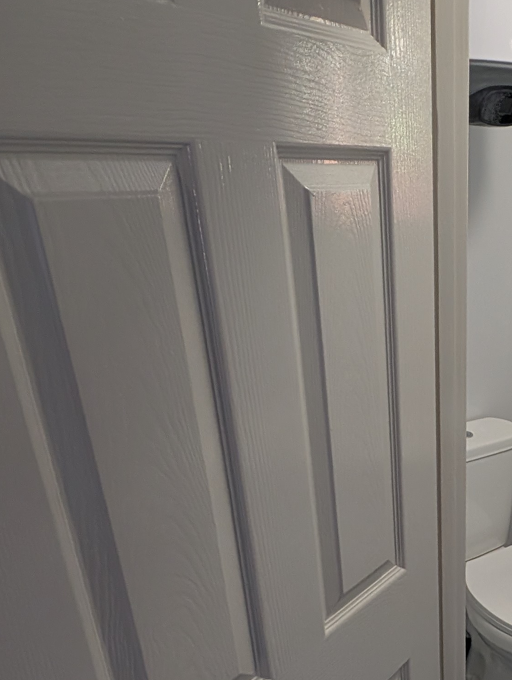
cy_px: 484
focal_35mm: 33
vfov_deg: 53.5
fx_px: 649
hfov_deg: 38.5
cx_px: 505
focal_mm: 2.23
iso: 239
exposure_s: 1/101
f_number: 1.95
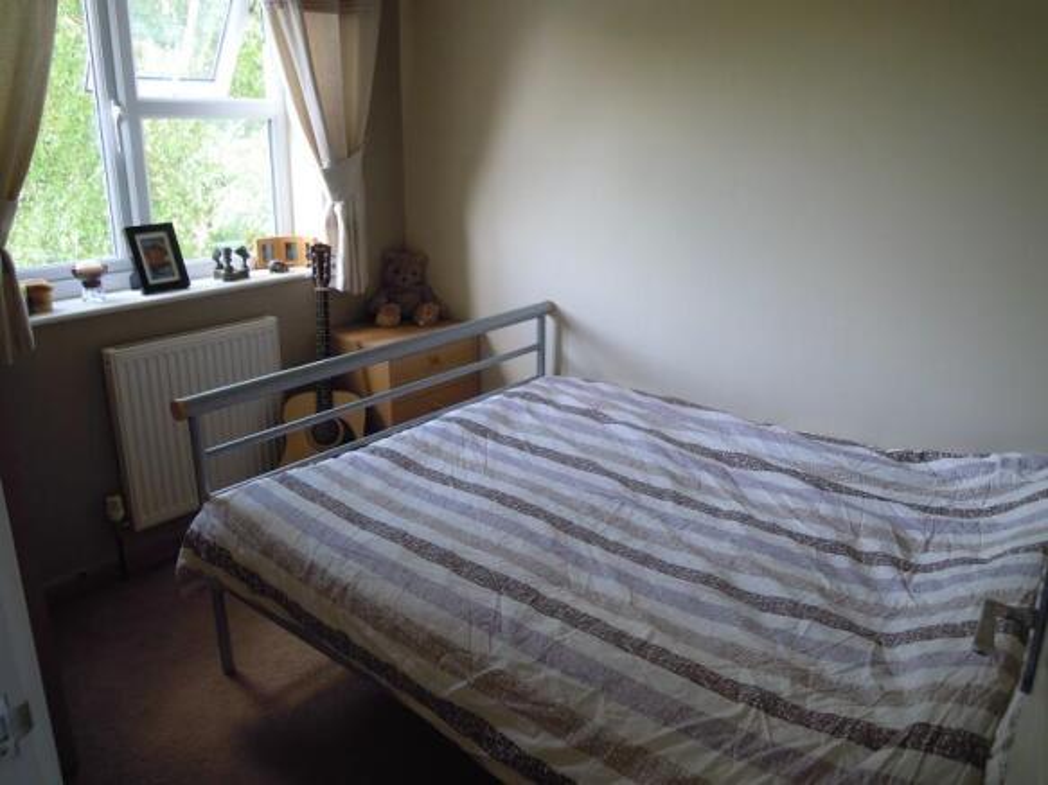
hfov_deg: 63.5
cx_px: 524
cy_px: 392
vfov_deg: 49.7
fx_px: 848
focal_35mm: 28
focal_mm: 5
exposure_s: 1/30
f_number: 2.7
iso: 125
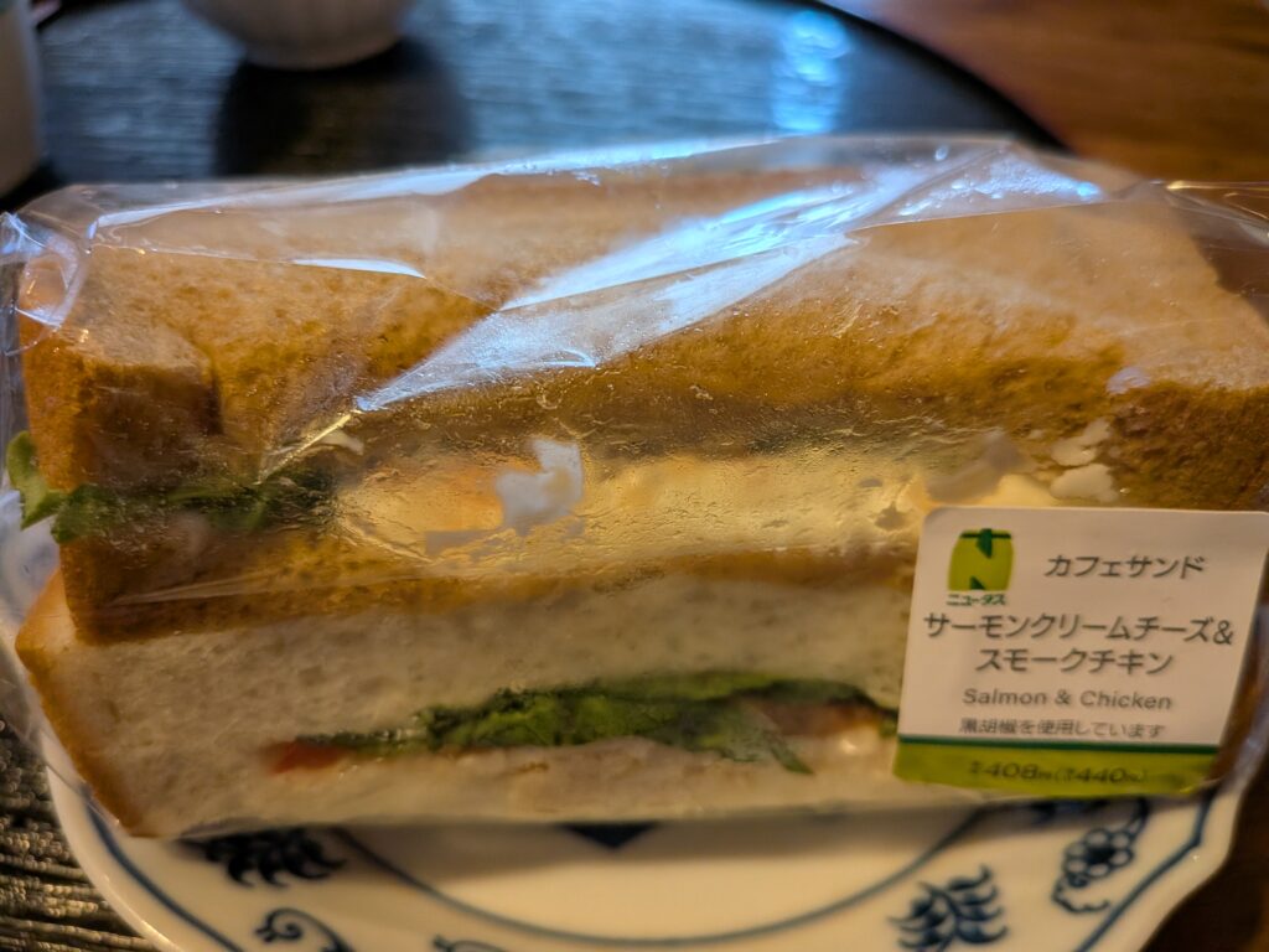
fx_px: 880
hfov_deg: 71.6
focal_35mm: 24
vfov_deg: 56.8
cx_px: 634
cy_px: 476
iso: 60
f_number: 1.7
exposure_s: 1/120
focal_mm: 4.53
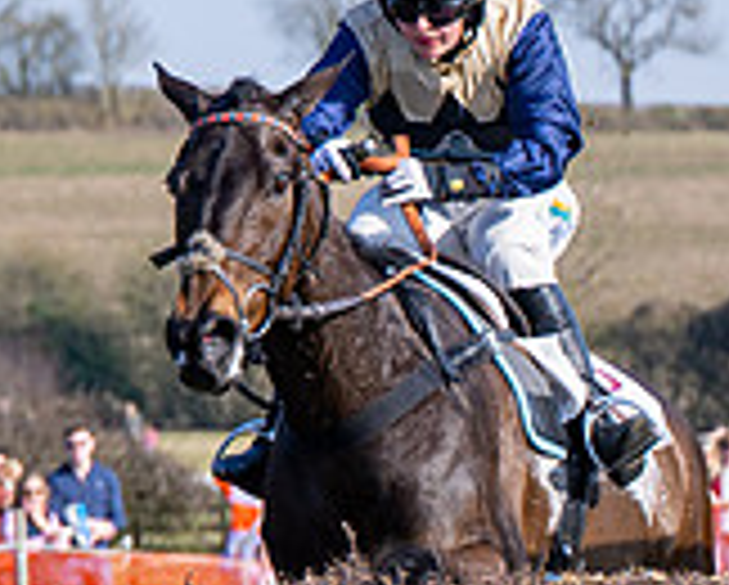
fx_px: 8878
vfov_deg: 3.8
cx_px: -151
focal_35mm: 411
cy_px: 531
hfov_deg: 4.7
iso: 100
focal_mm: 70
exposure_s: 1/1600
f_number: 2.8
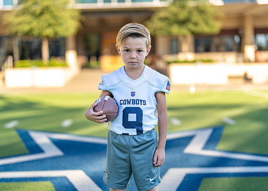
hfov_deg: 34.9
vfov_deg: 25.3
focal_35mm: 56
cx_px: 130
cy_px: 91
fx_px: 427
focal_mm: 50
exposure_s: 1/2500
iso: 100
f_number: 1.2
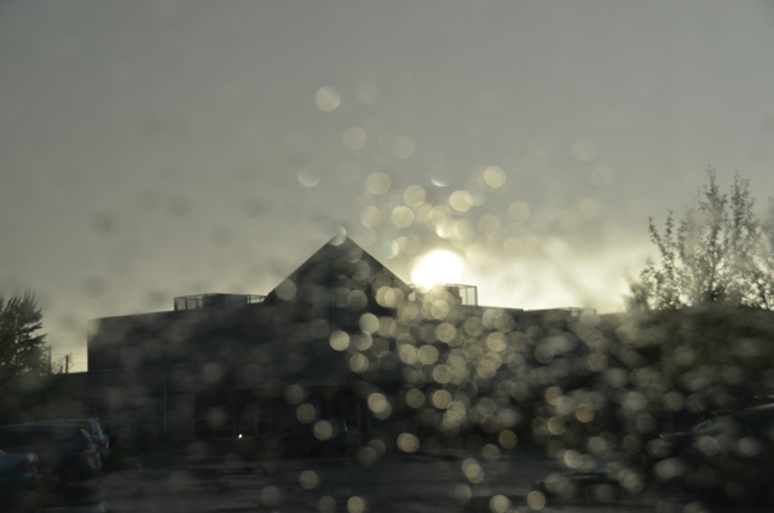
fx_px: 1481
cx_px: 387
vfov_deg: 19.6
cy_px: 256
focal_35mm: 69
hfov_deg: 29.3
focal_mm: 46
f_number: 8
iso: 180
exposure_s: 1/250
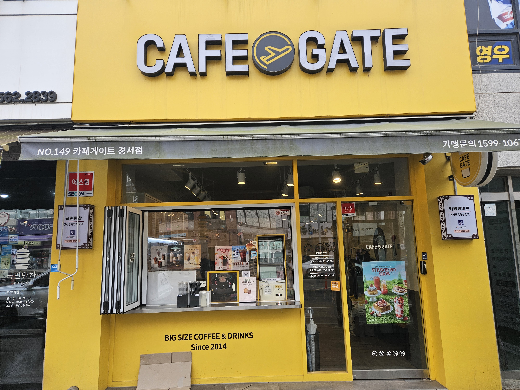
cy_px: 195
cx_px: 260
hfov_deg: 73.9
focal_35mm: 23
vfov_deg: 58.9
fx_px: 346
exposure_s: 1/295
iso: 25
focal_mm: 5.4
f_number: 1.8
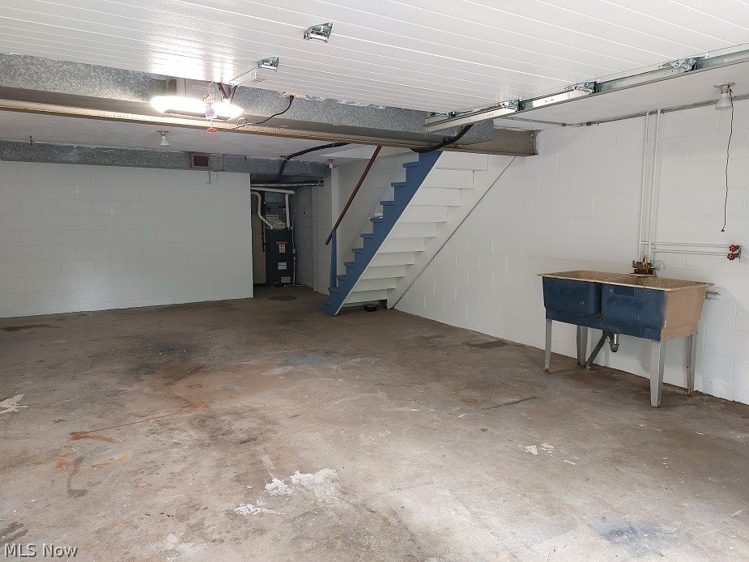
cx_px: 374
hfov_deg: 71.6
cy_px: 281
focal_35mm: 24
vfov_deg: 56.8
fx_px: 519
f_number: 1.8
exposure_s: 1/60
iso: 320
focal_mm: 5.23
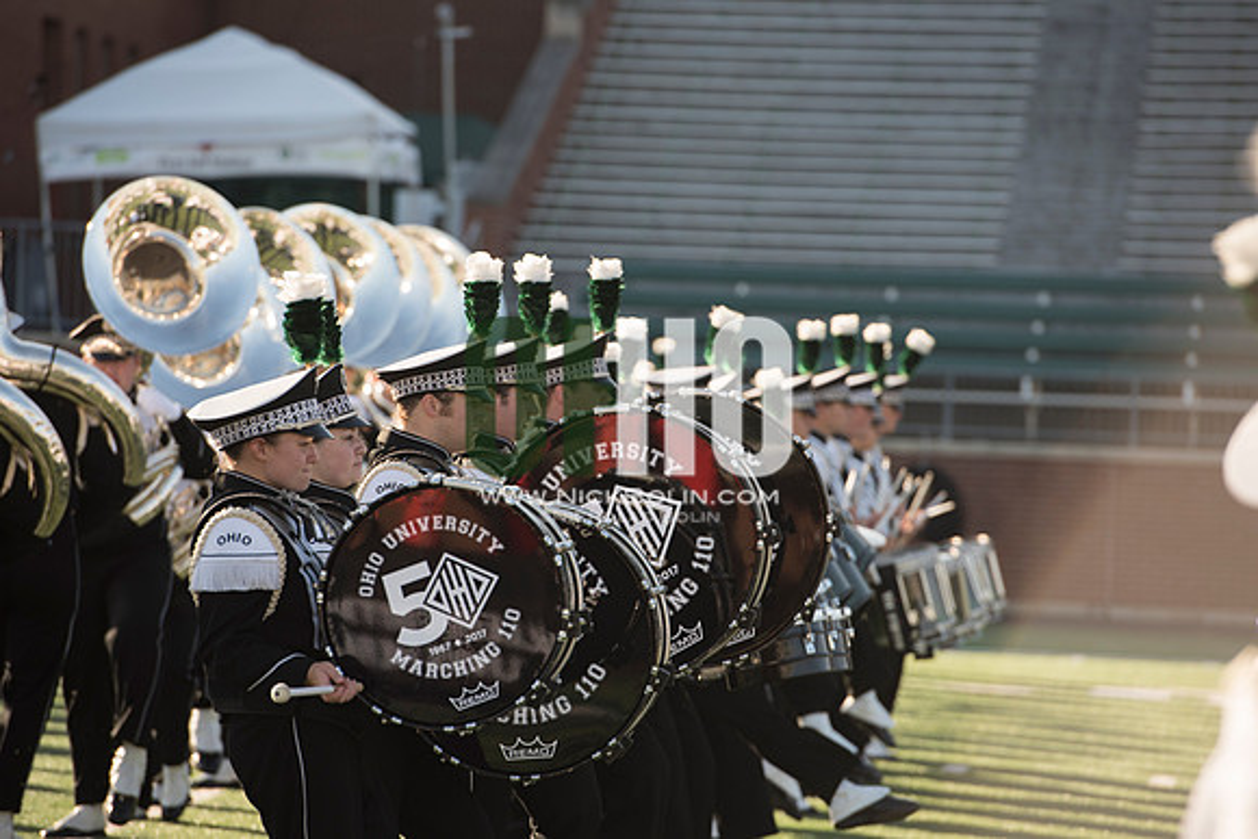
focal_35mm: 200
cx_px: 629
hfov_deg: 10.3
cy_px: 420
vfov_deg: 6.9
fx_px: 6990
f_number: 5
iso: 320
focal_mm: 200
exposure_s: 1/800
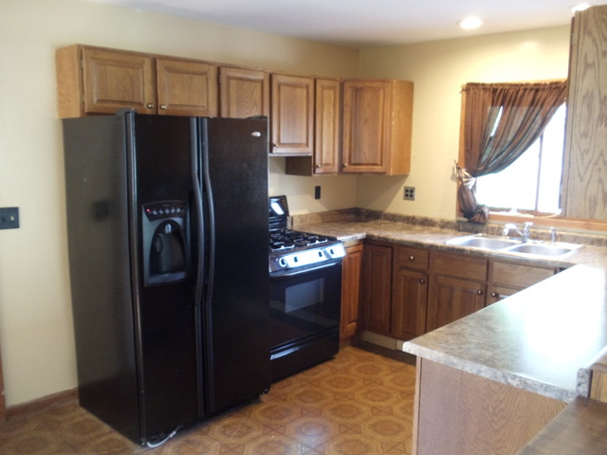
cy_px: 228
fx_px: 772
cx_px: 304
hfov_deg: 42.9
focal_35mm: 44
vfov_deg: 32.9
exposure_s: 1/8
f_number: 3.5
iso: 400
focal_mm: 6
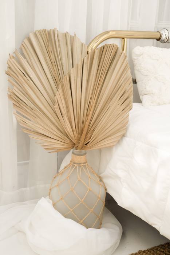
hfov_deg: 27.0
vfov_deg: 39.6
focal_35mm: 50
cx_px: 85
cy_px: 128
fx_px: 354
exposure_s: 1/200
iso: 200
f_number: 7.1
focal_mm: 50
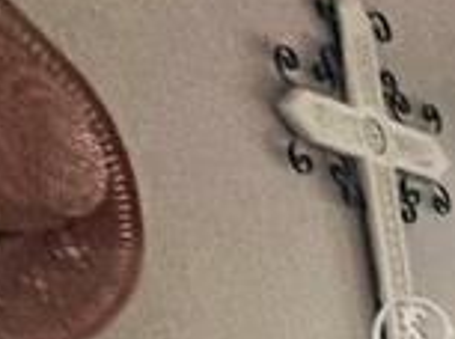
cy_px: 864
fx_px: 1233
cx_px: 1118
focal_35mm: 94
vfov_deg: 12.0
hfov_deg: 13.9
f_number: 2.2
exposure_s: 1/60
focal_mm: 2.22
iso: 250
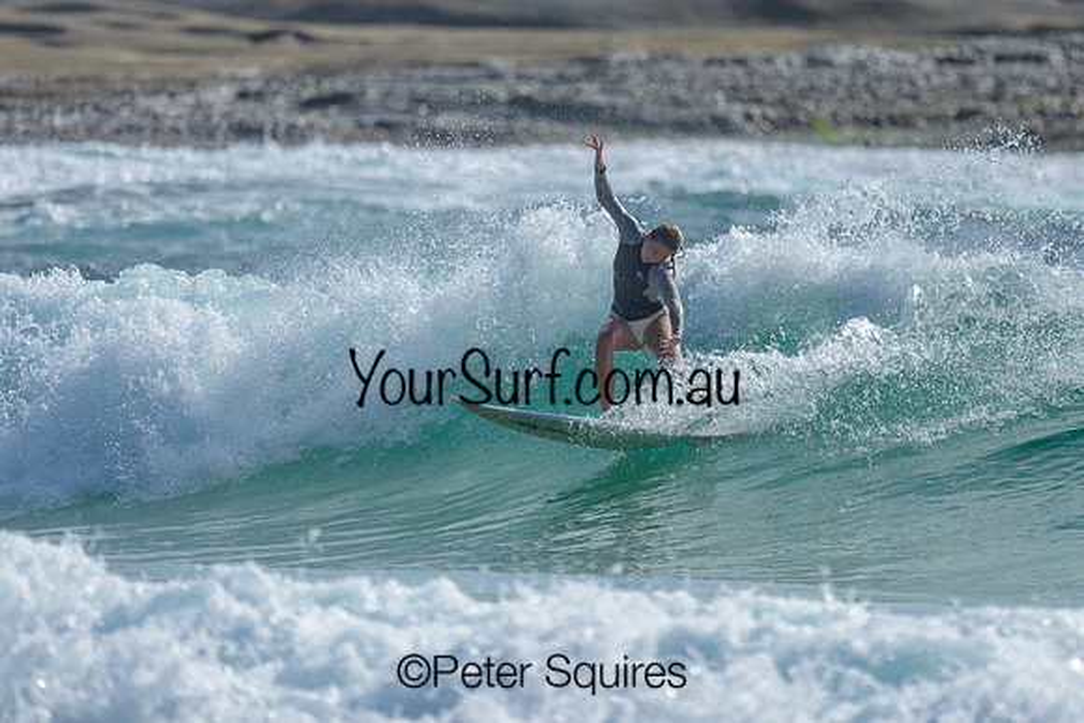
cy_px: 275
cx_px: 671
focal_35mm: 991
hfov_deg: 2.1
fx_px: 29832
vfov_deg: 1.4
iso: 160
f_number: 6.3
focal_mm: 800
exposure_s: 1/2000
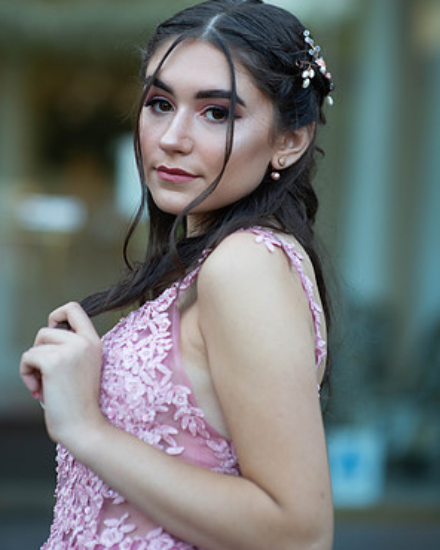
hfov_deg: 15.9
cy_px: 221
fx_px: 1579
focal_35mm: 97
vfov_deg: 19.7
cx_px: 219
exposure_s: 1/640
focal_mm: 85
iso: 250
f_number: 2
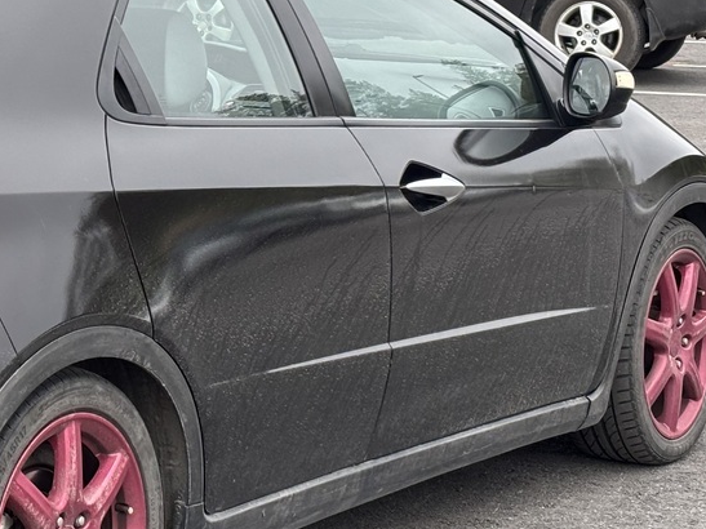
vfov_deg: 10.8
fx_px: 2794
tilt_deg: -4.0
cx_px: -3
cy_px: 128
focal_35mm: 137
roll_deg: +1.5
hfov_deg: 14.2
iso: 32
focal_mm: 5.96
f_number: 1.6
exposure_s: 1/336
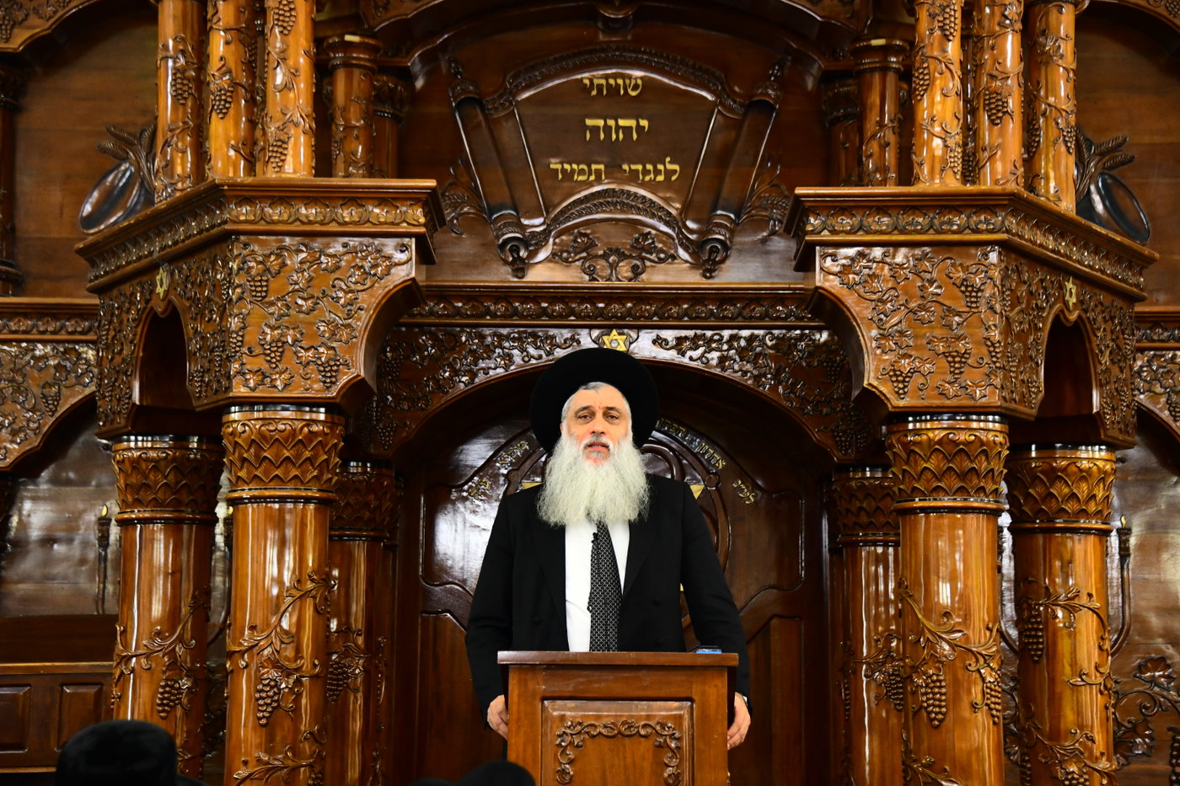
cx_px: 590
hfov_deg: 28.1
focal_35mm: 72
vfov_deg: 18.9
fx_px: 2360
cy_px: 393
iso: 4000
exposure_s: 1/250
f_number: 5
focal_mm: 72
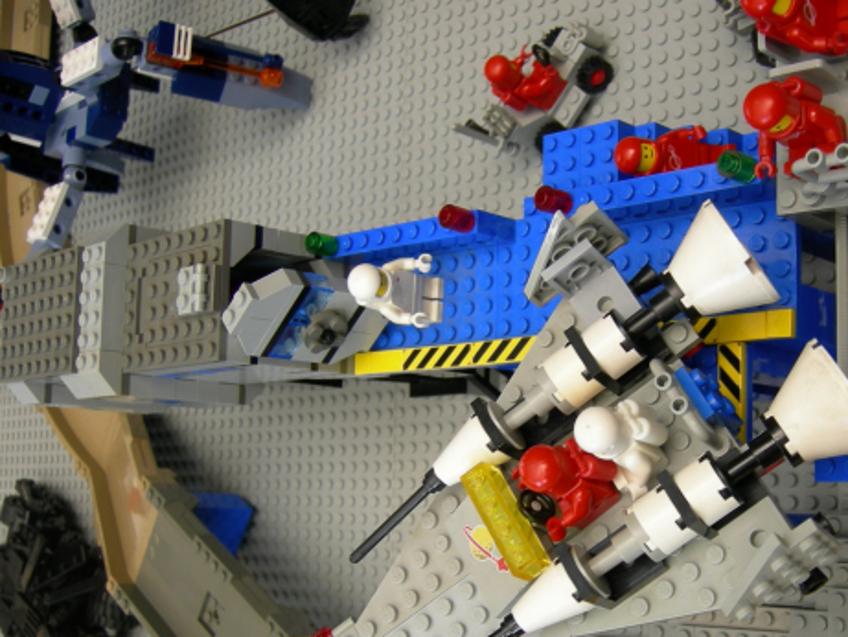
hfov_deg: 37.8
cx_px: 565
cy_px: 392
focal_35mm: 50
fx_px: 1225
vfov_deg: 29.0
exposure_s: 1/13
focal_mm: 7.5
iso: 64
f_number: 2.7
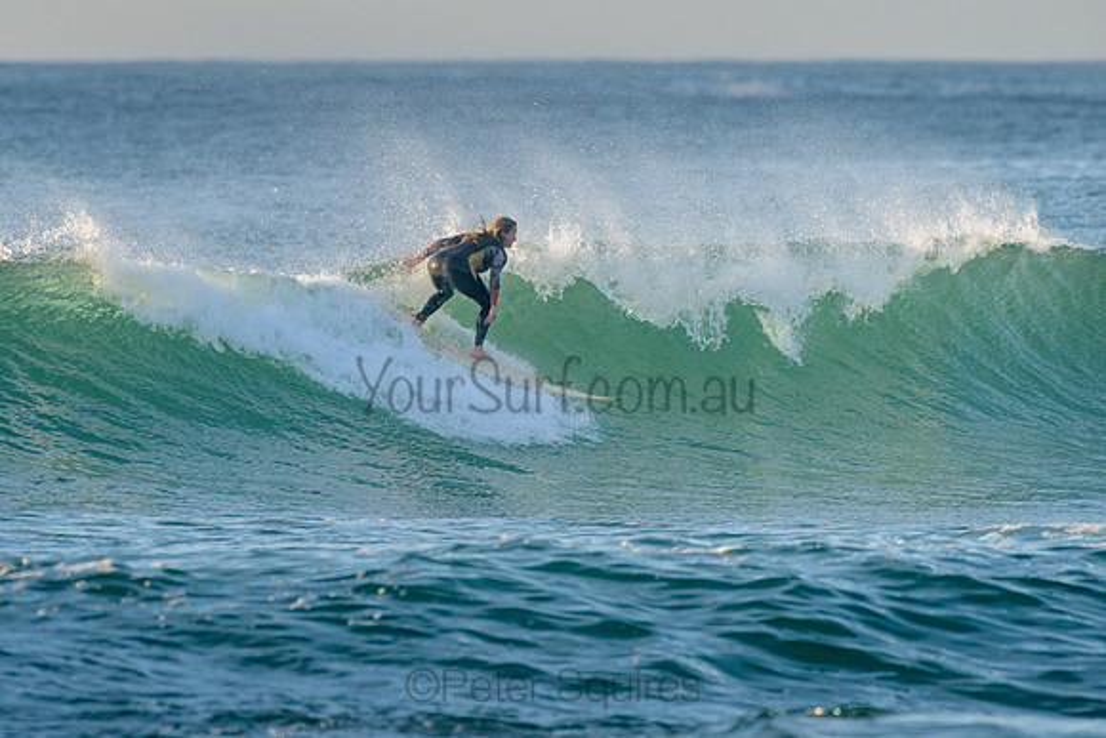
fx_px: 18841
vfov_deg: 2.2
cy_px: 291
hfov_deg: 3.4
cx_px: 434
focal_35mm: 613
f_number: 5.6
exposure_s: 1/2000
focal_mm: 500
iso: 720
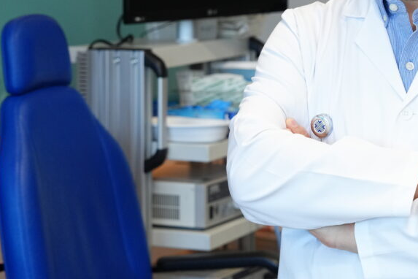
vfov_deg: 10.2
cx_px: 391
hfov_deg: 15.1
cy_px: 30
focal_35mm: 134
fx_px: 1556
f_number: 4.5
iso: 1250
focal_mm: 60
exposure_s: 1/250
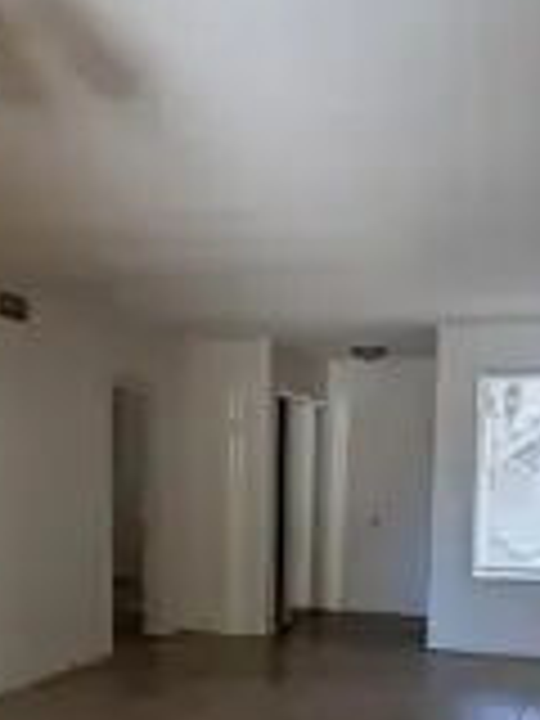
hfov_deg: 35.9
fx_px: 832
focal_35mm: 40
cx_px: 250
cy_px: 598
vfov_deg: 44.0
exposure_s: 1/24
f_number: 2.2
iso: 102
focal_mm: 2.35
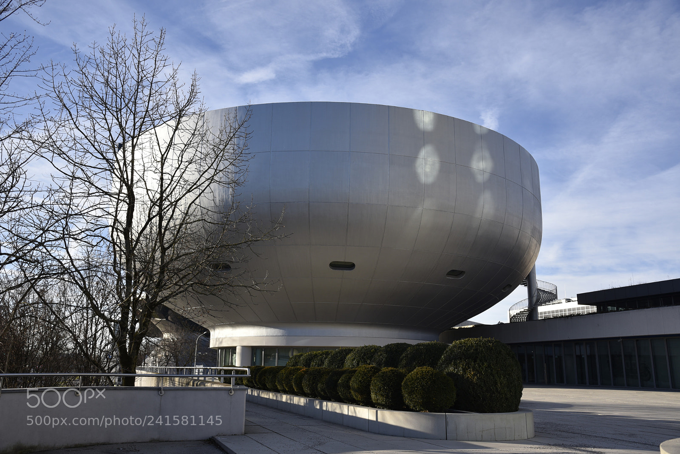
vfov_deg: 42.4
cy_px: 227
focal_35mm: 31
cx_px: 340
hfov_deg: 60.3
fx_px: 586
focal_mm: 31
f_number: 8
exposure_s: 1/250
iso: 200
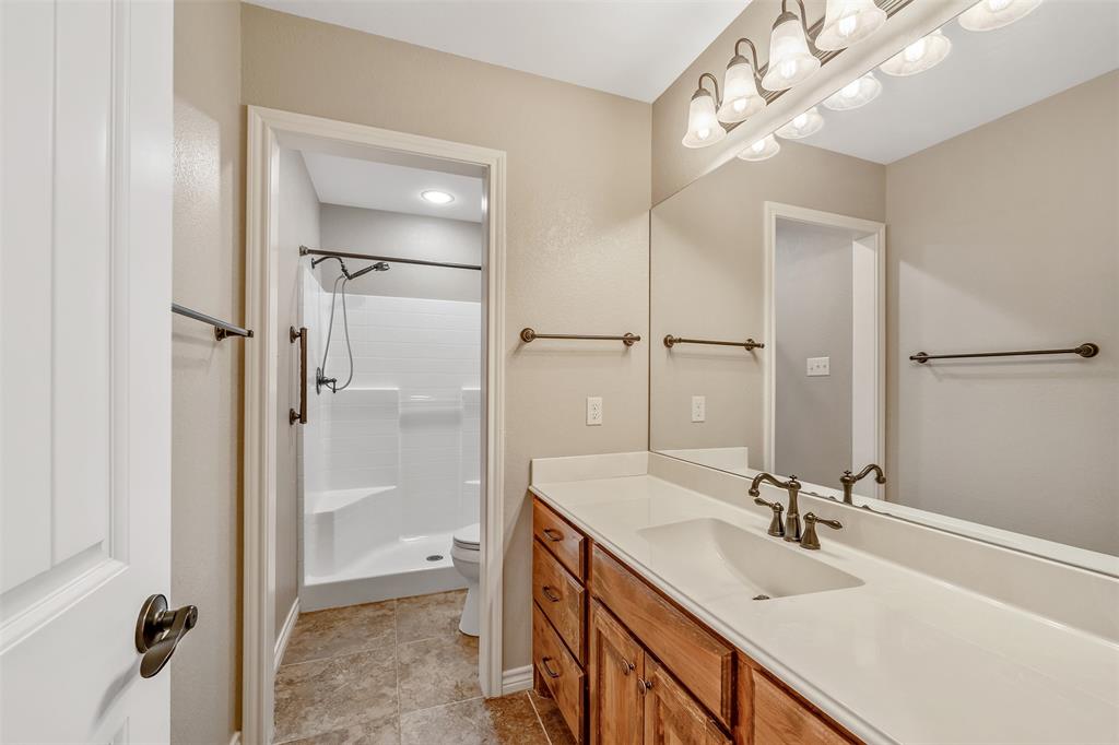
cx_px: 560
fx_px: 466
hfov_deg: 100.4
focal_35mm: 15
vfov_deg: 77.3
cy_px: 372
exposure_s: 1/8
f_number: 8
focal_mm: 15
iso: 800
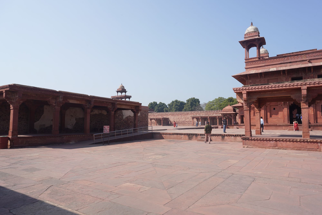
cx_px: 161
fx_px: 215
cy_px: 108
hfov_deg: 73.7
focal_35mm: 24
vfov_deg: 53.1
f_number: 14
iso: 100
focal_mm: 24
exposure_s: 1/100
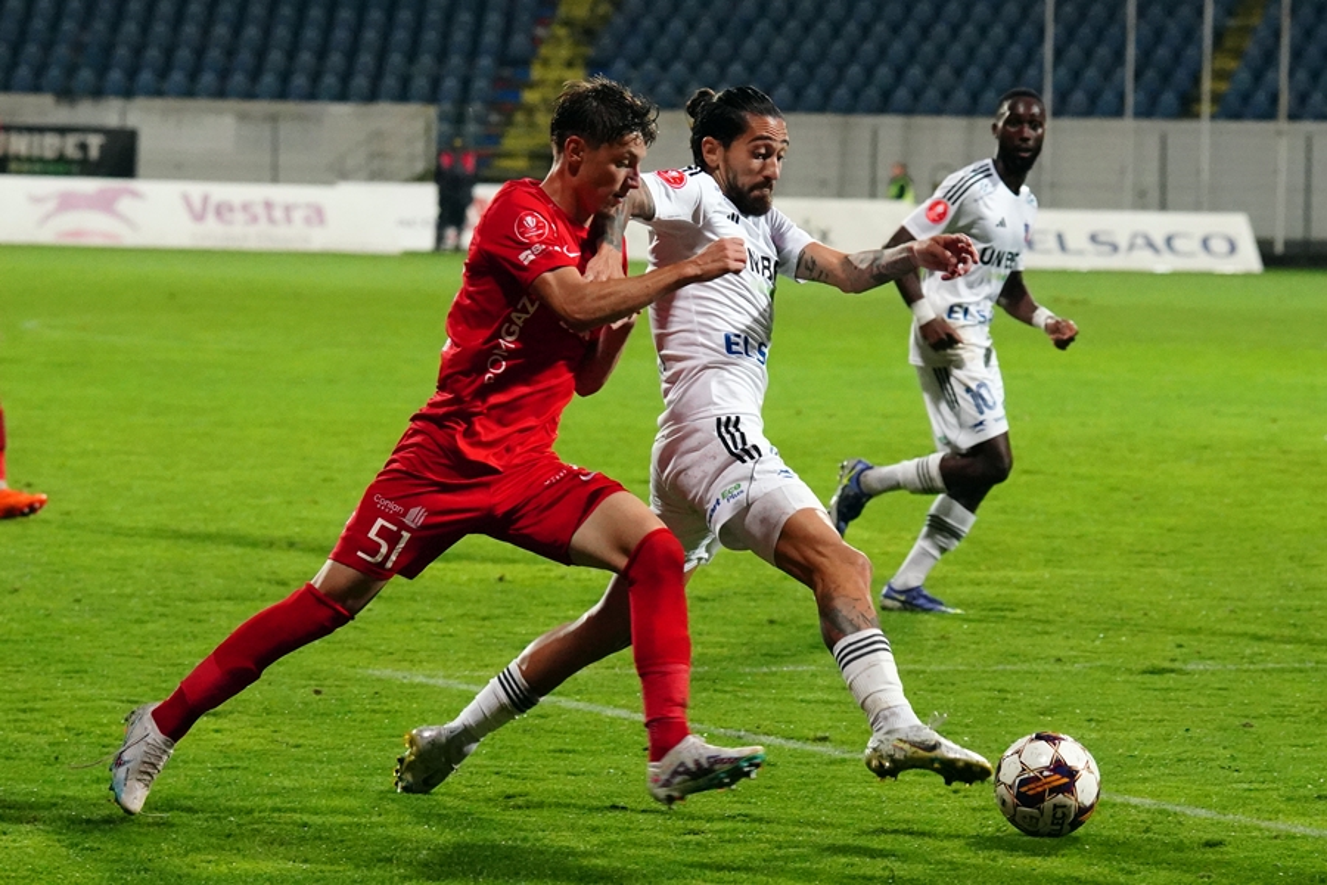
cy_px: 442
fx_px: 5879
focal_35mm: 160
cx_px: 664
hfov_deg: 12.9
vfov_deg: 8.6
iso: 12800
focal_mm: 159.5
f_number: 6.3
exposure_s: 1/800
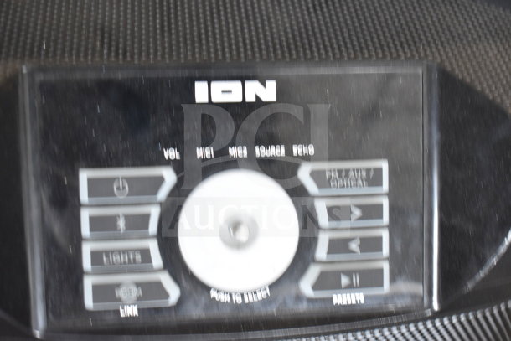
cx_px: 256
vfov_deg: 26.5
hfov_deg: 38.9
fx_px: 724
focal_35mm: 51
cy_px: 170
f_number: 4.5
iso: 900
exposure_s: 1/50
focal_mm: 34
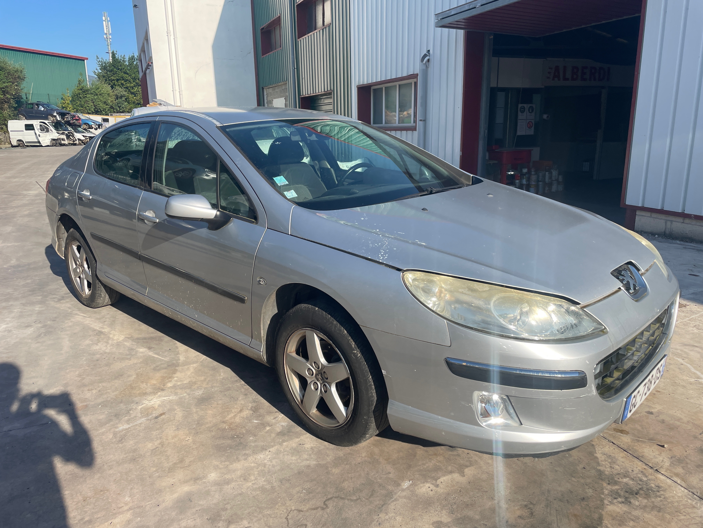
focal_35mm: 26
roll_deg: +1.7
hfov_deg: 67.3
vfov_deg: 53.1
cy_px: 264
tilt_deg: -14.8
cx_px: 352
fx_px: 528
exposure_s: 1/2353
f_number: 1.6
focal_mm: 4.2
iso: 32
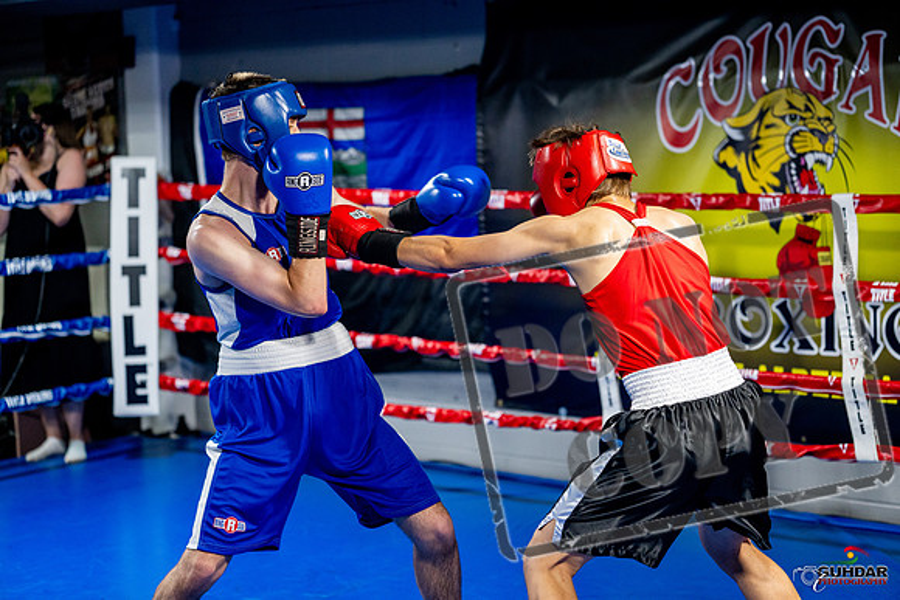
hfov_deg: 31.0
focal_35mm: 65
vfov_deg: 20.9
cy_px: 300
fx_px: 1625
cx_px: 450
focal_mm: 65
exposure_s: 1/1000
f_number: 2
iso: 4000
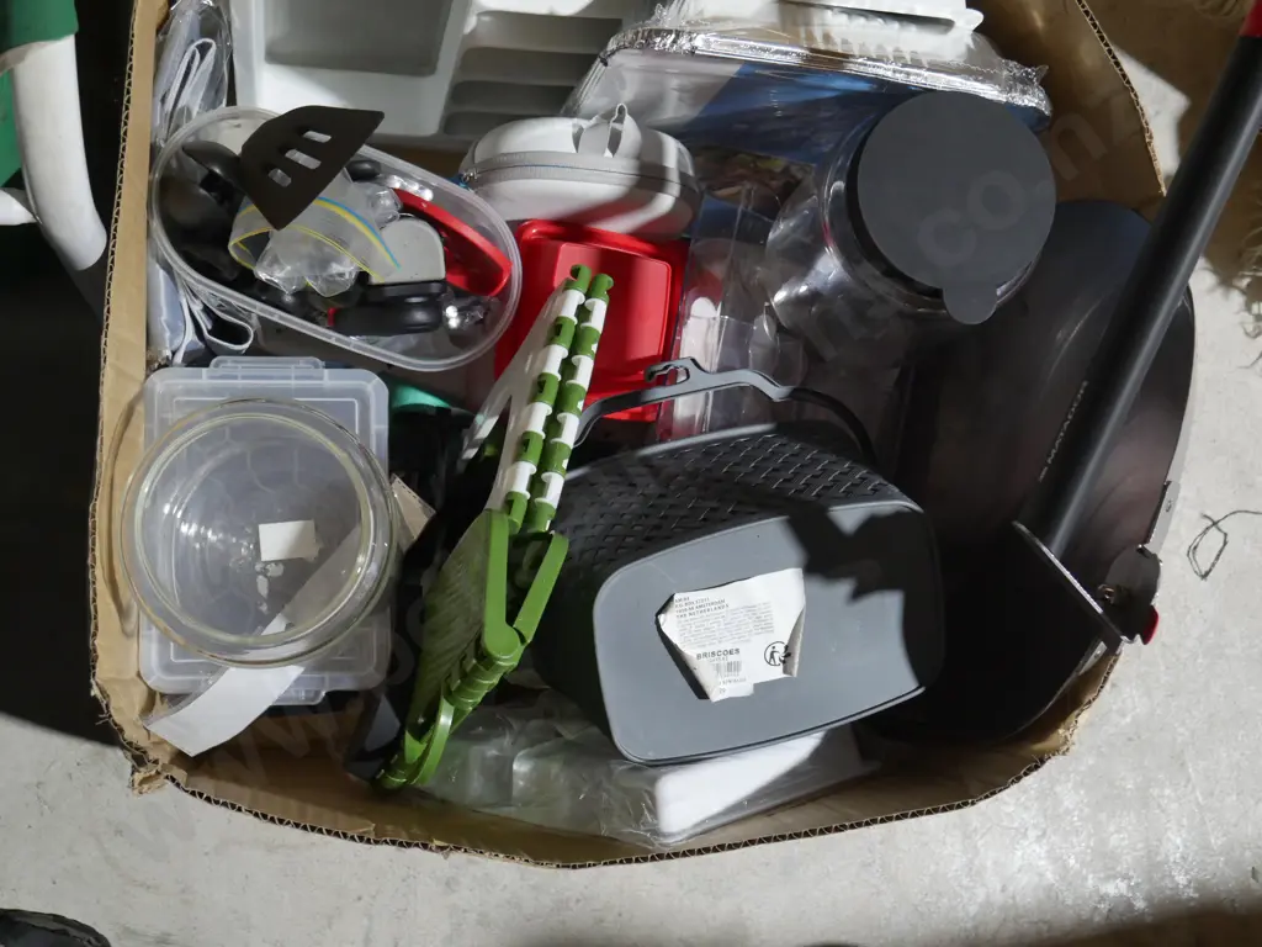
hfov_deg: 39.7
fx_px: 1750
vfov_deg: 30.3
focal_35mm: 48
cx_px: 631
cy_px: 474
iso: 1000
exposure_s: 1/60
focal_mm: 24
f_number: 5.2
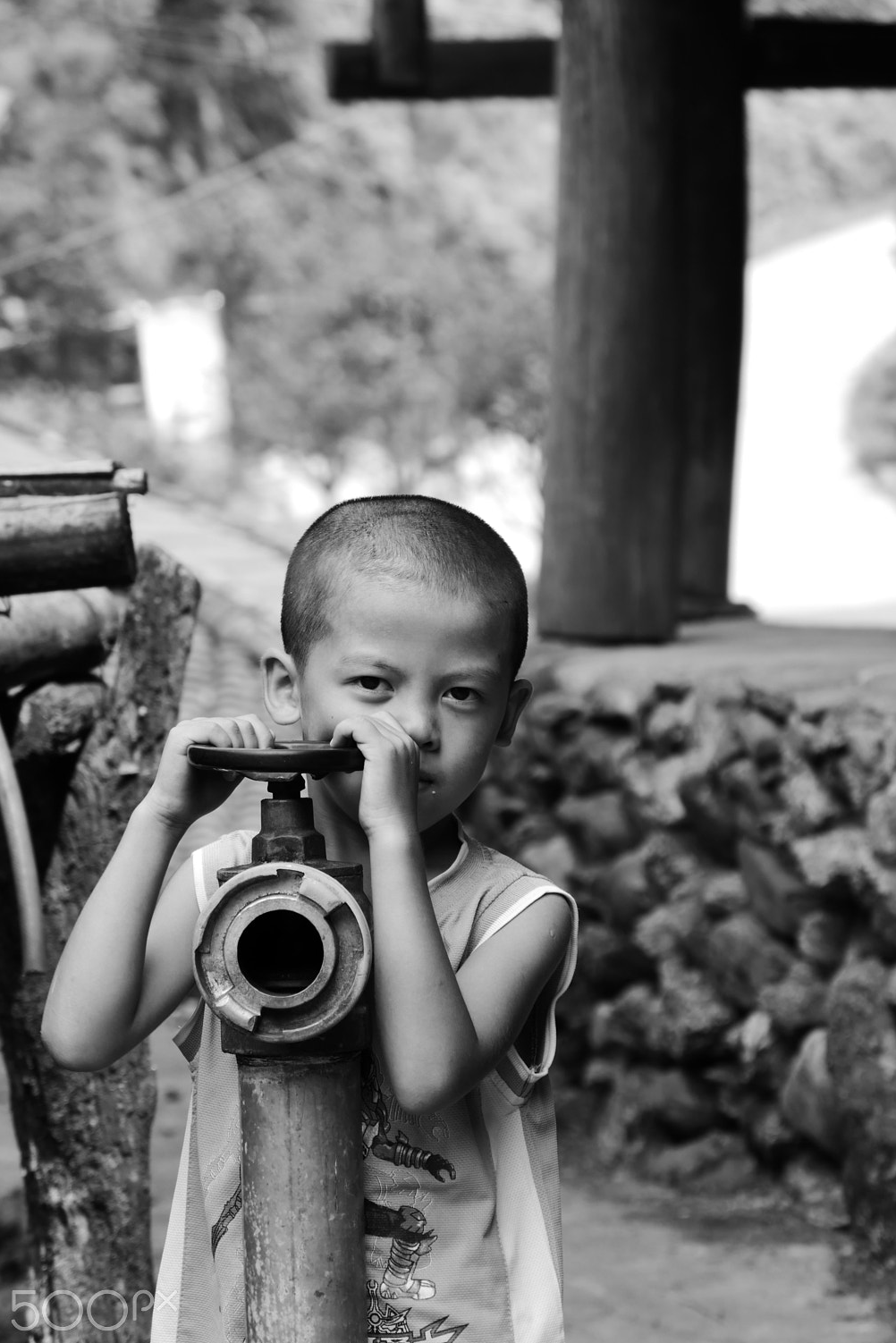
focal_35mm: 164
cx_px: 432
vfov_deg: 12.5
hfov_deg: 8.4
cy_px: 713
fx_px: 6119
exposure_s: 1/250
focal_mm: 56.08
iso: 125
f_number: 3.9
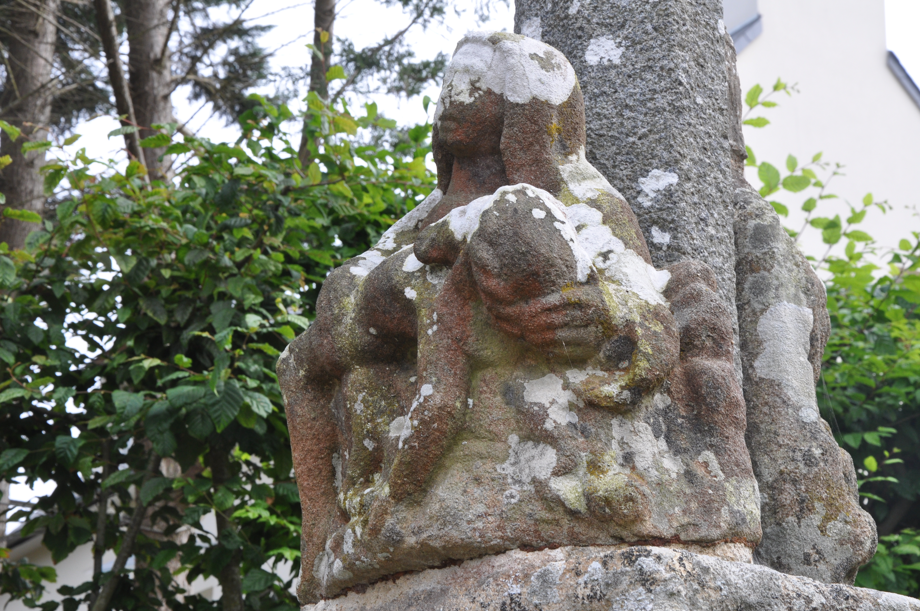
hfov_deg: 27.0
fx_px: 1914
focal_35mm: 75
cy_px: 306
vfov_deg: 18.1
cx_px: 460
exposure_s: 1/125
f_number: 11
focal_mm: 50
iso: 400
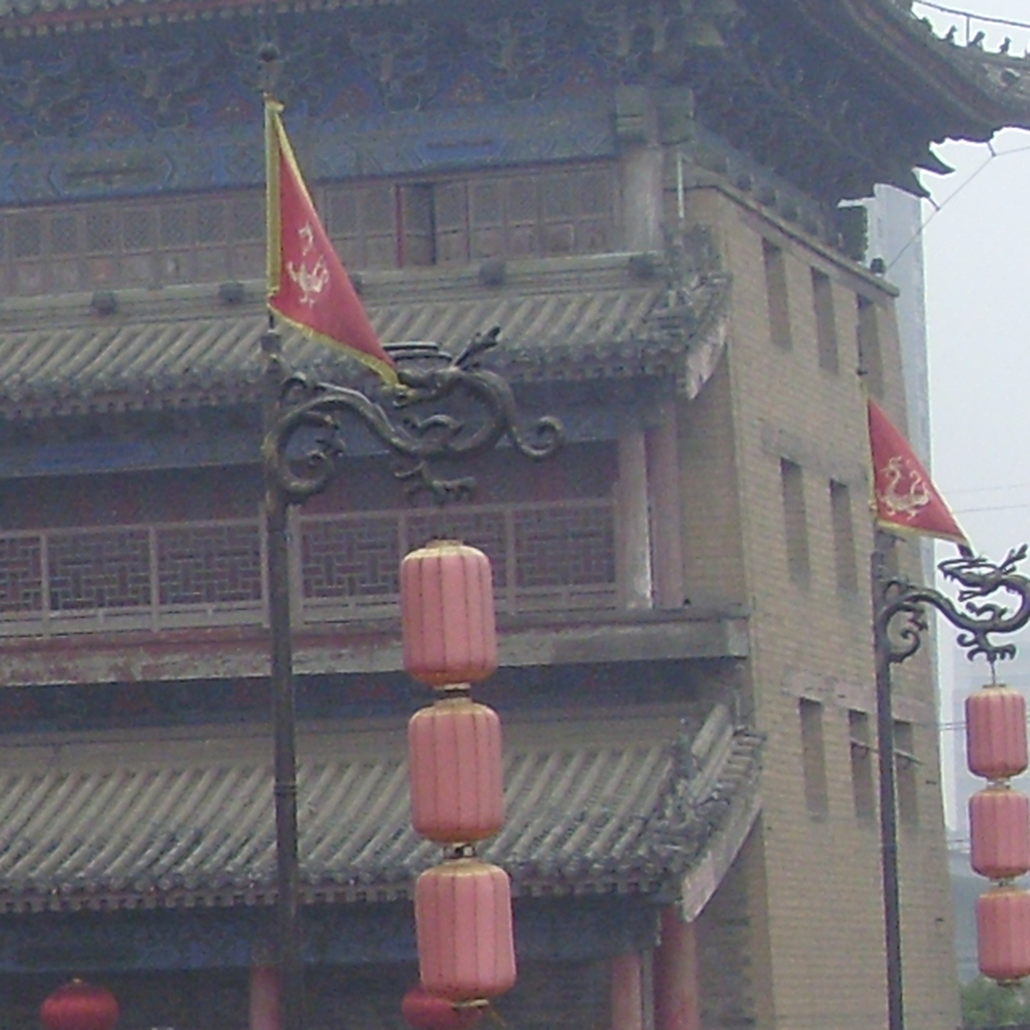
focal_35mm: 161
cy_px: 920
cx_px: -487
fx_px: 5420
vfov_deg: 10.8
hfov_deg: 10.5
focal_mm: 6
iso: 80
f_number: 3.5
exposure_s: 1/250
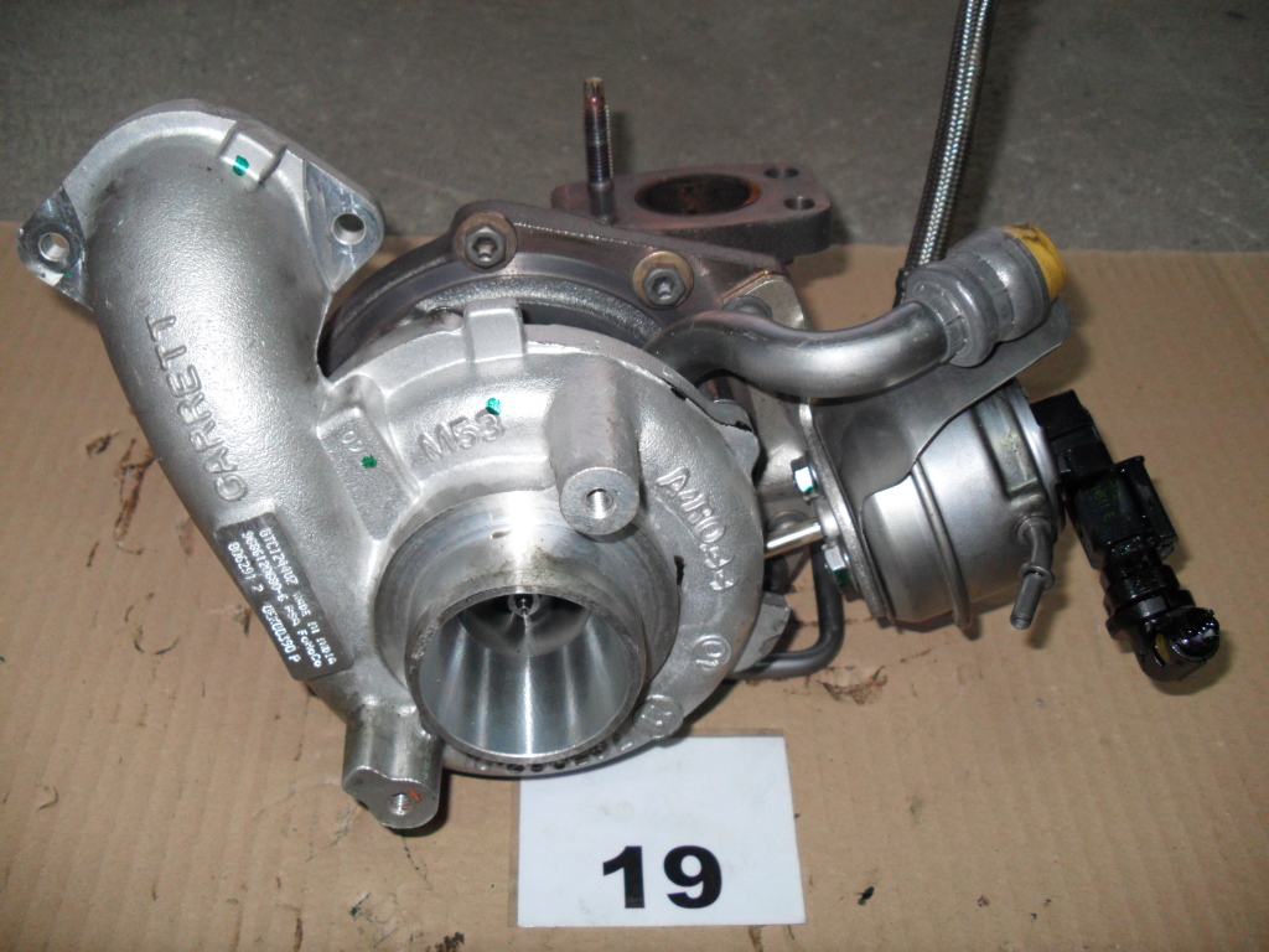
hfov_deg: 52.6
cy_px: 476
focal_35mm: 35
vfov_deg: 40.7
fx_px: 1283
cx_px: 634
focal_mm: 6.3
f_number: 3
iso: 200
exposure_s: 1/45
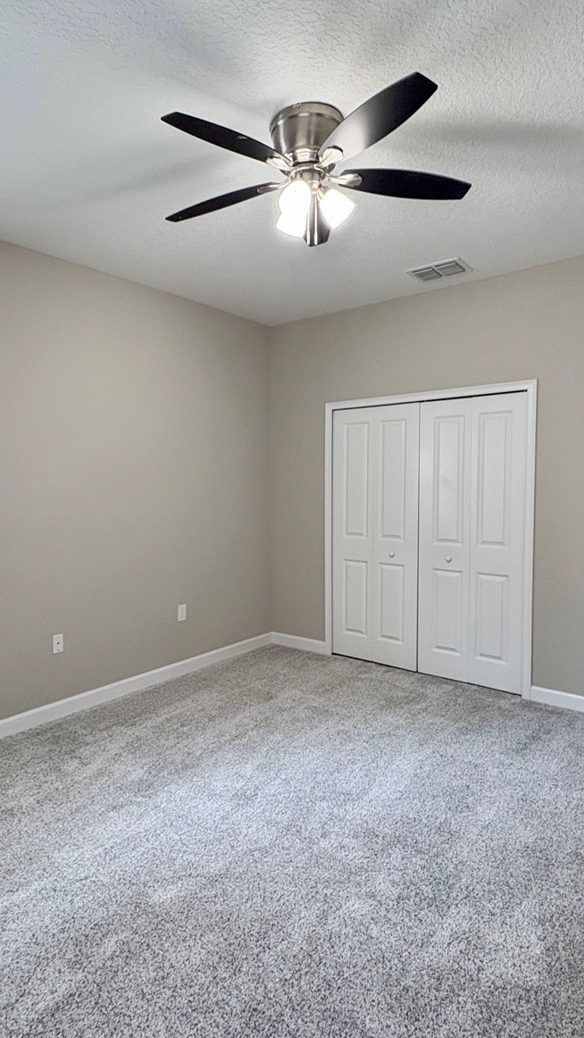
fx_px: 578
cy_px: 516
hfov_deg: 53.5
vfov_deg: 83.8
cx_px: 254
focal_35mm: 21
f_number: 2.2
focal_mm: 2.22
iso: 160
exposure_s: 1/60
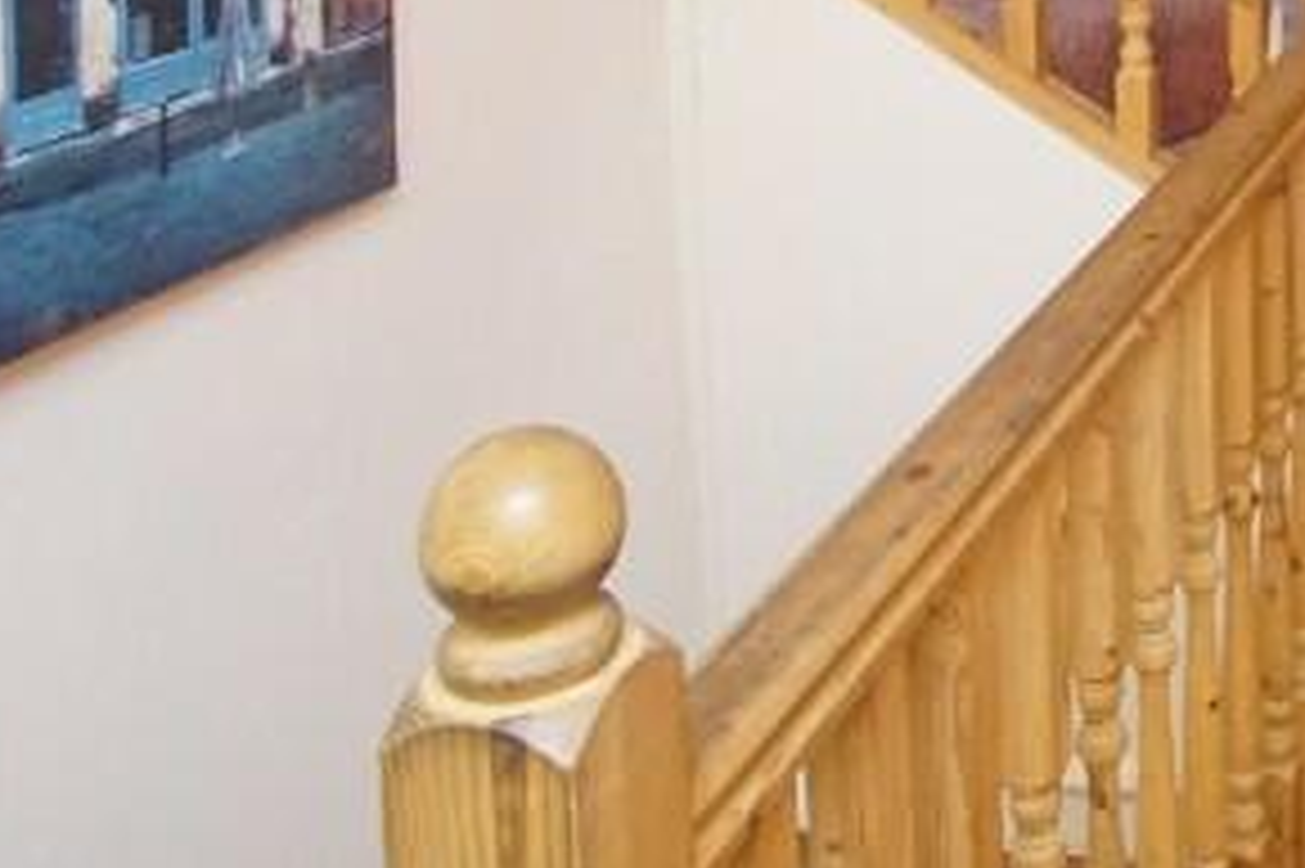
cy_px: -137
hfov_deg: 32.6
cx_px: 1462
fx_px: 1920
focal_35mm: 53
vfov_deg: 23.6
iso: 3200
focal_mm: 10
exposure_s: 1/60
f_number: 3.5
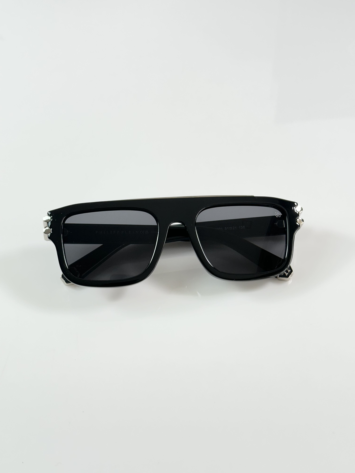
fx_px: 656
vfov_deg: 39.7
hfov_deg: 30.3
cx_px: 178
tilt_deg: -50.8
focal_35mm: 48
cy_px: 236
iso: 50
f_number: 1.78
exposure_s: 1/100
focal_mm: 6.86
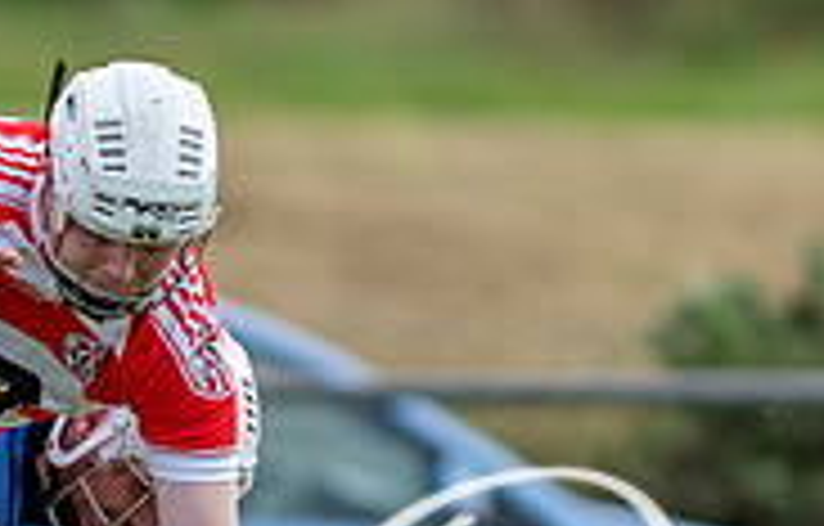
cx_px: -271
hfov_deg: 1.0
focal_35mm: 2119
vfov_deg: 0.6
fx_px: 47895
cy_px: 929
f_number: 2.8
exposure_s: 1/1250
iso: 125
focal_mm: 300
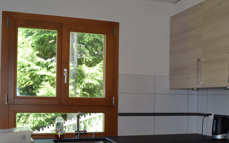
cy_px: 106
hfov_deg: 40.7
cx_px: 147
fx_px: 306
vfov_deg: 26.0
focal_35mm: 49
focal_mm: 18
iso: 800
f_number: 5.6
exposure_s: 1/125
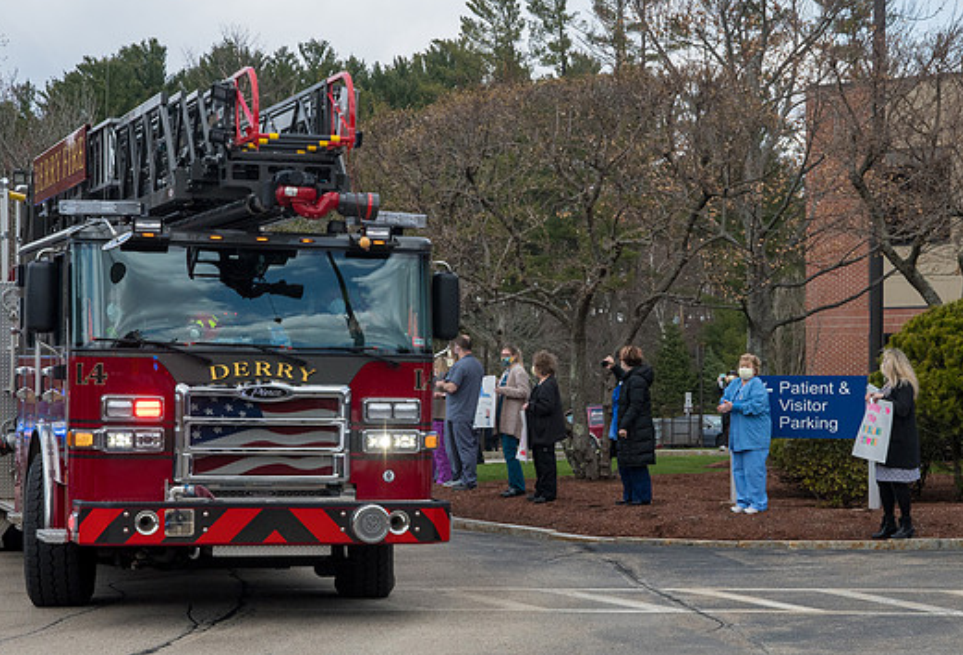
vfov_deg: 14.0
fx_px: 2664
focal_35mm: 99
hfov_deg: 20.5
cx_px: 570
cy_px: 370
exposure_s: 1/2000
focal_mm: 46
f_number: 5.6
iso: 500
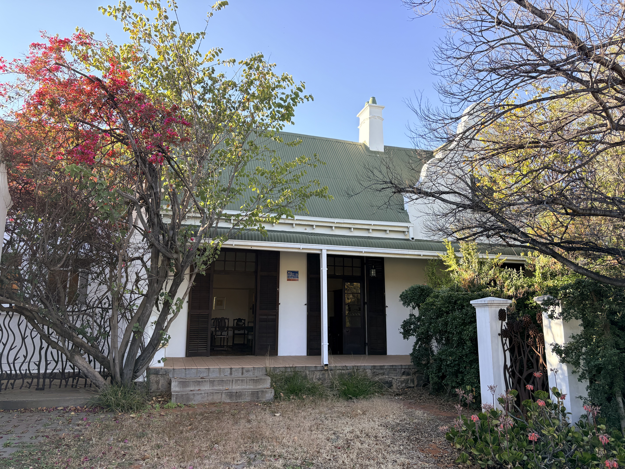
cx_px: 312
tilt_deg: +10.6
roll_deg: +0.2
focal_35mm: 26
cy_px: 234
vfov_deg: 53.1
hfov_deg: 67.3
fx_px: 469
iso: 64
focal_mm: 5.96
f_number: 1.6
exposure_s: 1/618
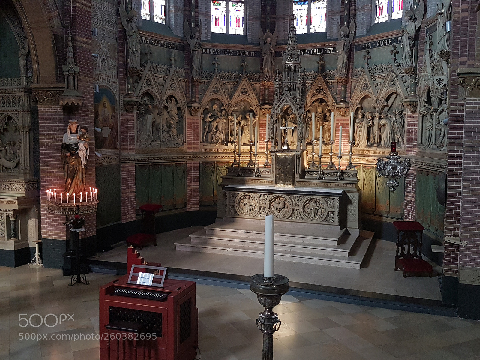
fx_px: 361
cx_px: 240
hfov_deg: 67.3
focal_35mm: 26
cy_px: 180
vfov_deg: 53.1
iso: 125
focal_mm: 4.2
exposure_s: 1/50
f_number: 1.7
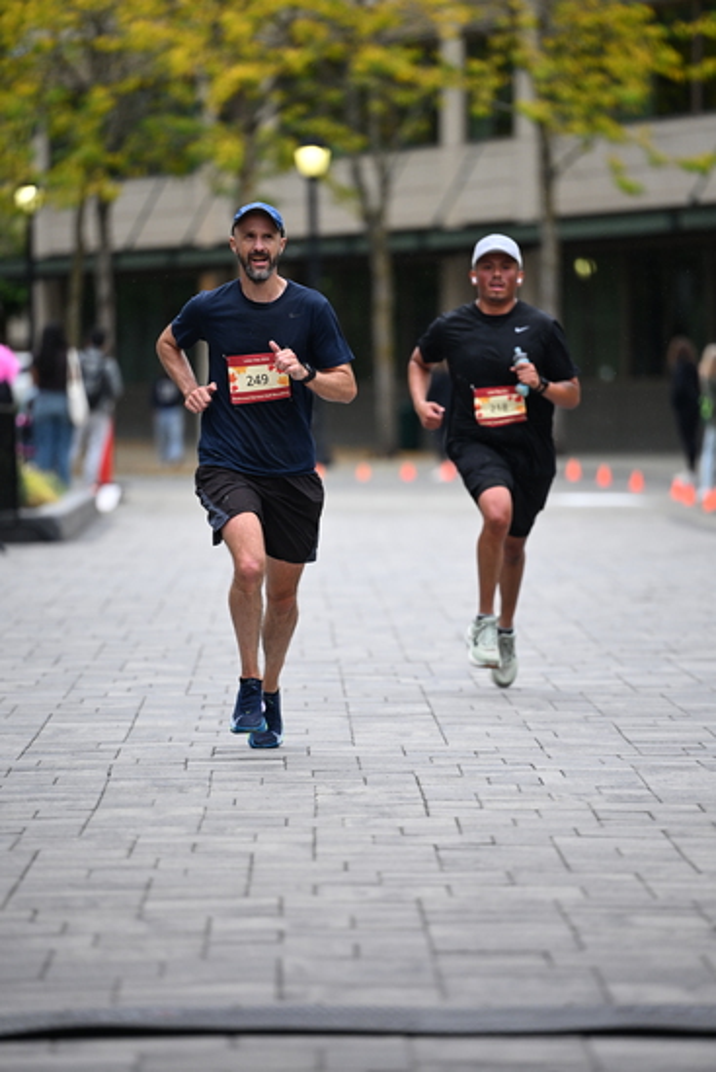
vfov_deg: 11.1
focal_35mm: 185
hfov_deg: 7.4
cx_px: 358
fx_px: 5515
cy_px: 536
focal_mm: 185
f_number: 2.8
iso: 1250
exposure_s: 1/2500
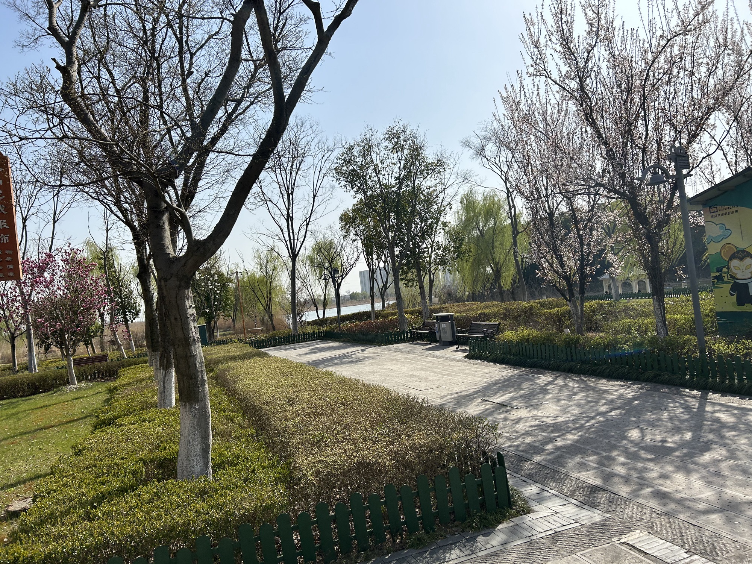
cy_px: 282
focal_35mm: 26
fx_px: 565
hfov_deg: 67.3
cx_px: 376
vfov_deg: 53.1
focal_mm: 5.7
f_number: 1.5
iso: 50
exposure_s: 1/5587
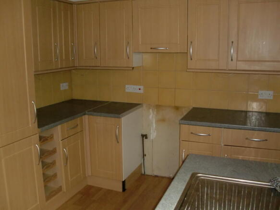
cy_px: 105
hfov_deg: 51.4
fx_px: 291
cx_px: 140
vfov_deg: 39.6
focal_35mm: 36
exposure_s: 1/30
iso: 400
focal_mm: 6.3
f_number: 2.8
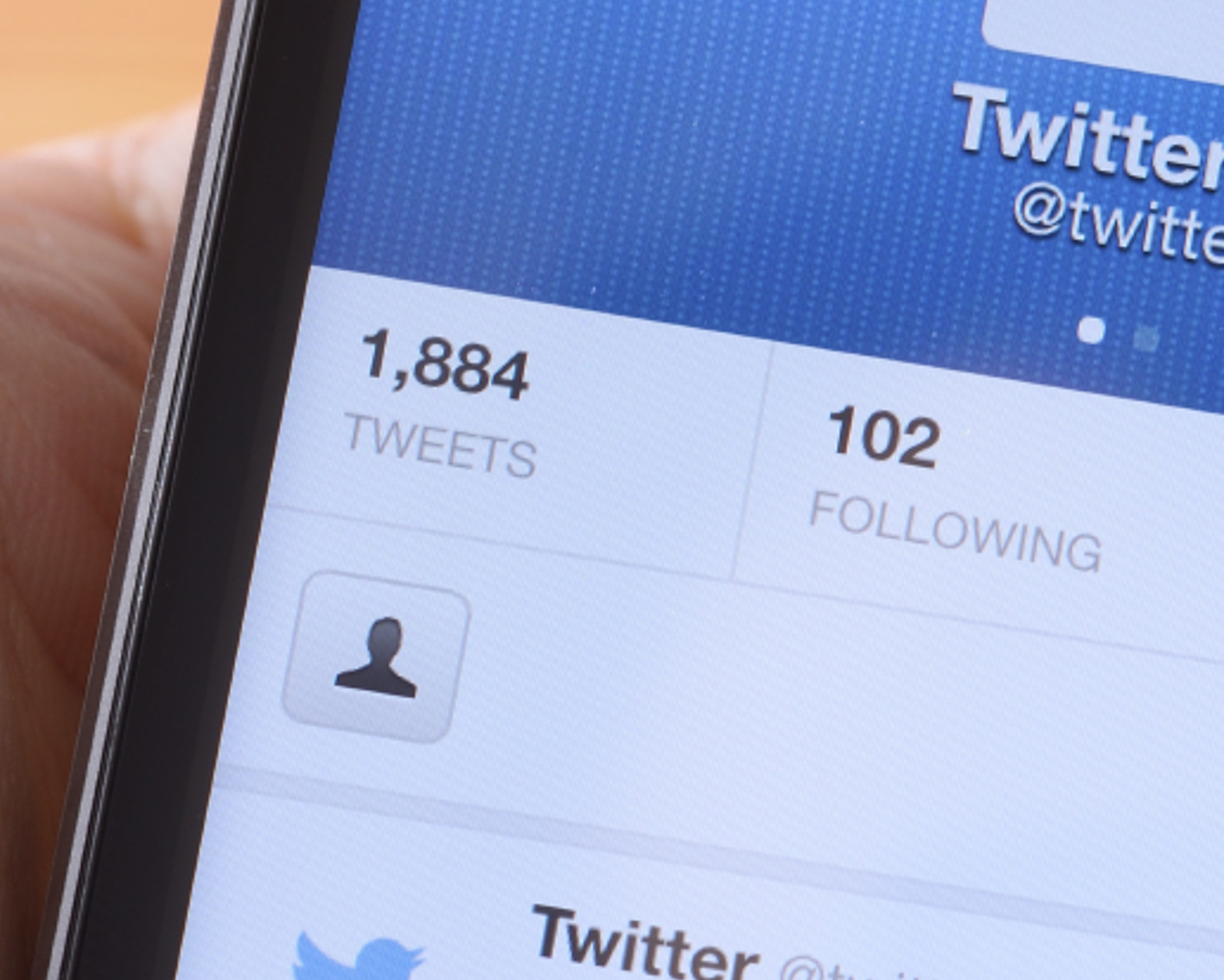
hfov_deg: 10.4
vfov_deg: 8.3
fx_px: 6703
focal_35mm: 185
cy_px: 30
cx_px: 1033
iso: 200
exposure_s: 1/15
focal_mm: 60
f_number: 16
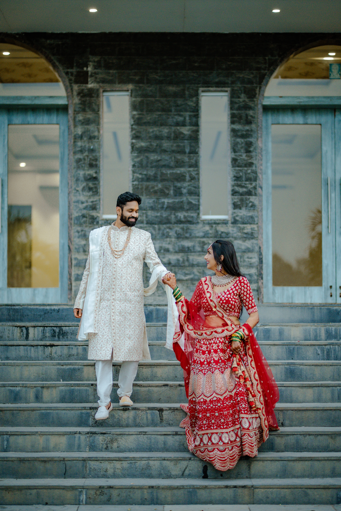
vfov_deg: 23.9
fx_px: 1208
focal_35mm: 85
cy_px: 256
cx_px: 170
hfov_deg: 16.1
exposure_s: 1/800
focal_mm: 85
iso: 1000
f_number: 1.4
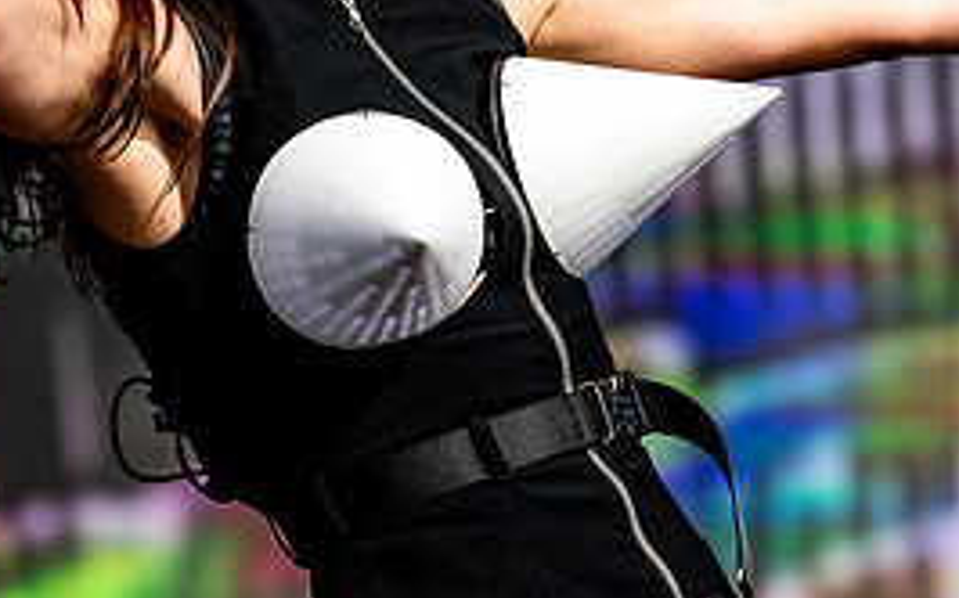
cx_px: 249
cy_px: 52
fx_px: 11652
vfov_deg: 2.9
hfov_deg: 4.7
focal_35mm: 446
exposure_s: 1/3200
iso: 250
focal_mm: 165
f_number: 4.5
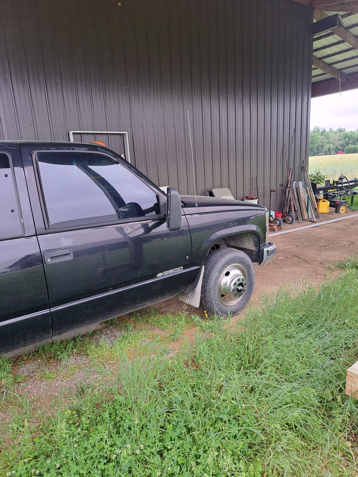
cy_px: 238
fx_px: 331
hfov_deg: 56.8
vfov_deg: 71.6
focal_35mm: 24
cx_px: 179
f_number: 1.8
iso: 50
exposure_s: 1/161
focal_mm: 5.23
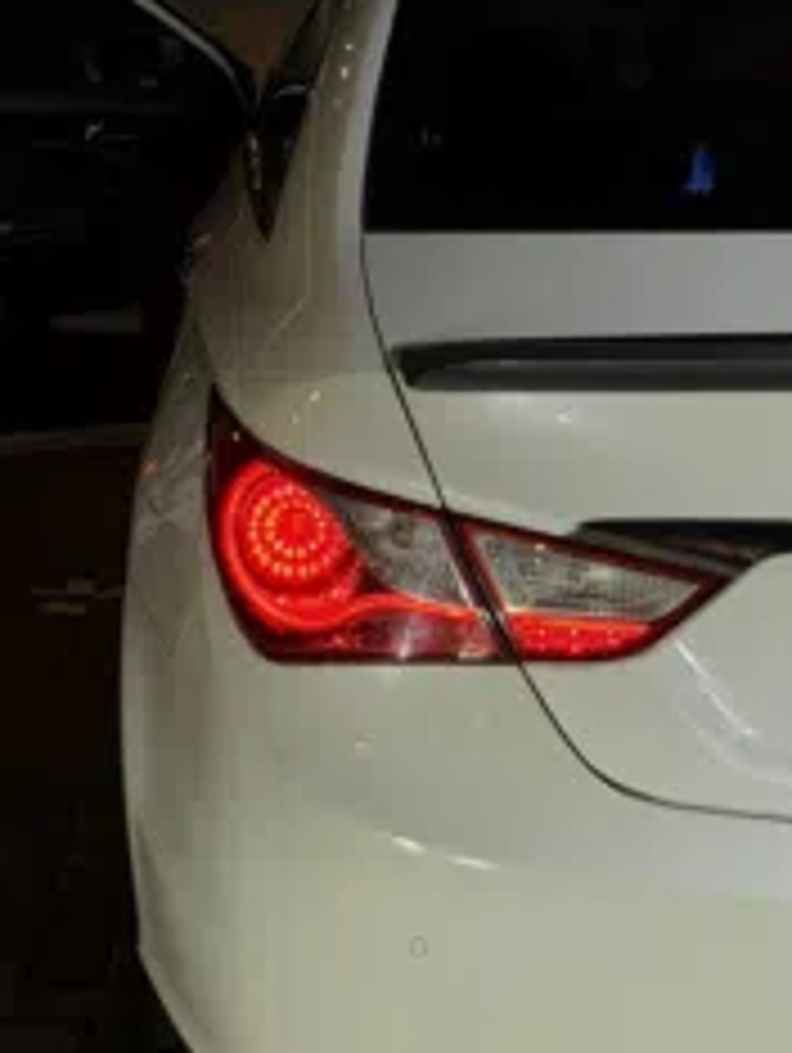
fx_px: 2497
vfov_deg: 23.7
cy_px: 369
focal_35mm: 82
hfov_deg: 18.0
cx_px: 292
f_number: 1.78
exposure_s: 1/57
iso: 80
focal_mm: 6.76
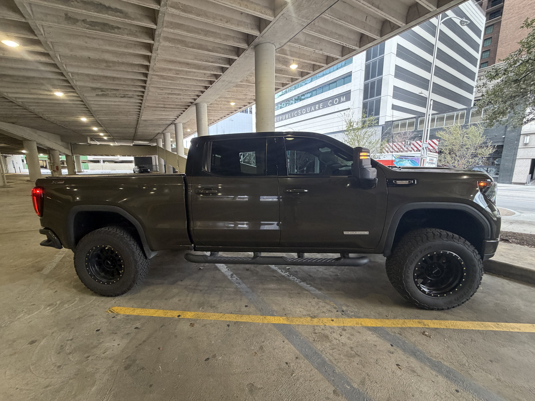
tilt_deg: -8.6
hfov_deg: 102.1
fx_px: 216
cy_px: 200
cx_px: 268
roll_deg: +0.2
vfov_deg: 85.7
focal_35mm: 14
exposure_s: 1/78
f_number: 2.2
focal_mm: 2.22
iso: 320
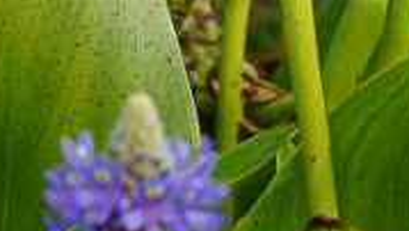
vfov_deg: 1.2
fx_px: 11407
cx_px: 240
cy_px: -588
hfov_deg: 2.1
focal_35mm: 1051
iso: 100
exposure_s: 1/250
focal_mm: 100
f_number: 6.3
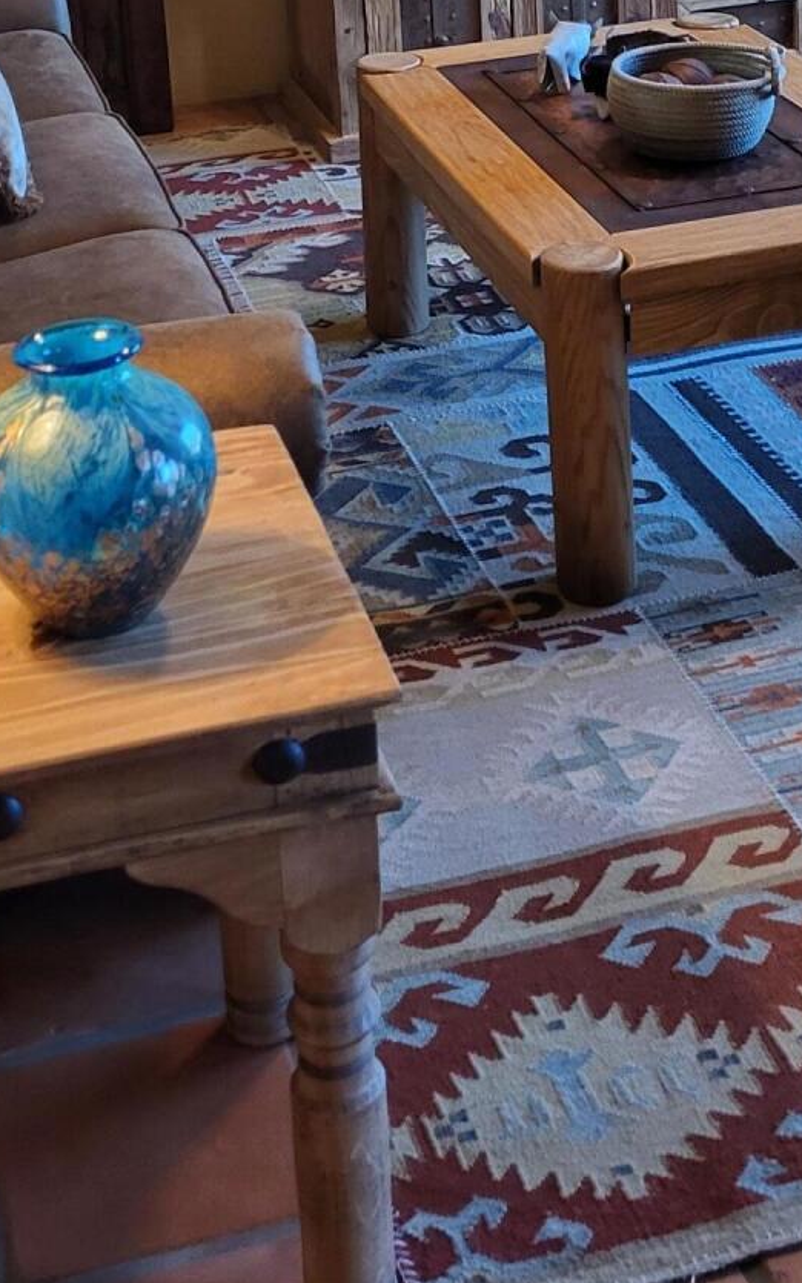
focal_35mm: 66
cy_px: -101
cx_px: 446
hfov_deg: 19.7
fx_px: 2308
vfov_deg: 28.4
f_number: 1.8
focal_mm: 5.4
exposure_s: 1/40
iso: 400
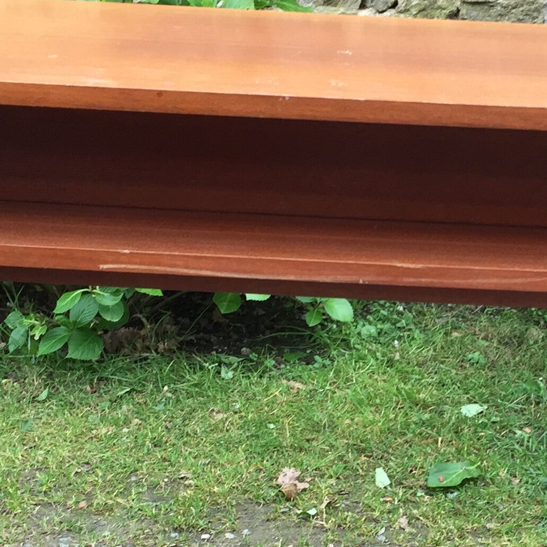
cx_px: 416
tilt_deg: -21.8
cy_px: 444
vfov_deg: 21.1
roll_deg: -4.1
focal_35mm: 81
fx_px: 1448
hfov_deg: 21.2
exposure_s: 1/100
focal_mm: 4.15
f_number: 2.2
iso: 50
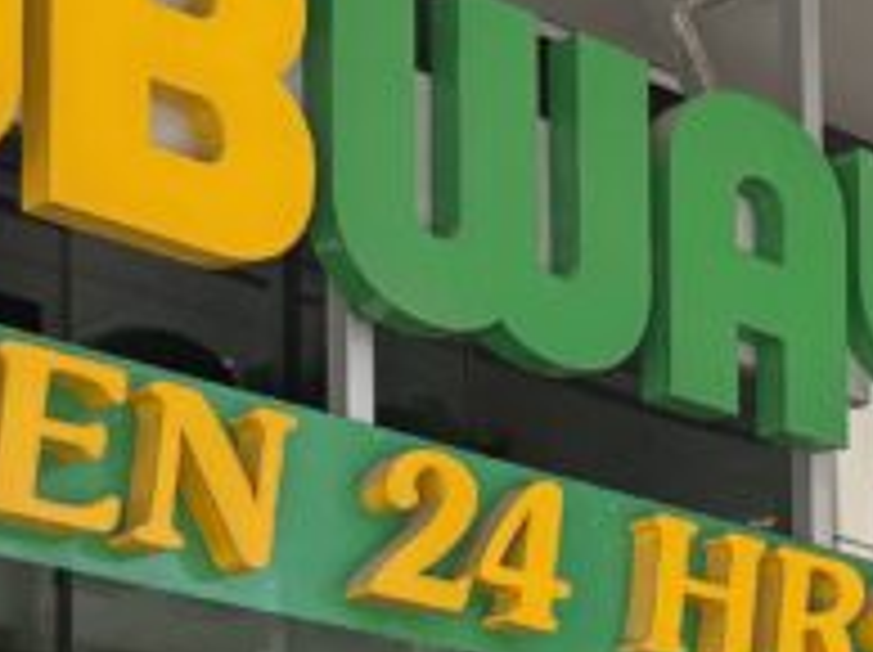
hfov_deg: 15.4
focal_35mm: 127
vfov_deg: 11.3
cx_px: 706
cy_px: 922
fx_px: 3199
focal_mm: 6.76
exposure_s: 1/607
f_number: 1.78
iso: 100
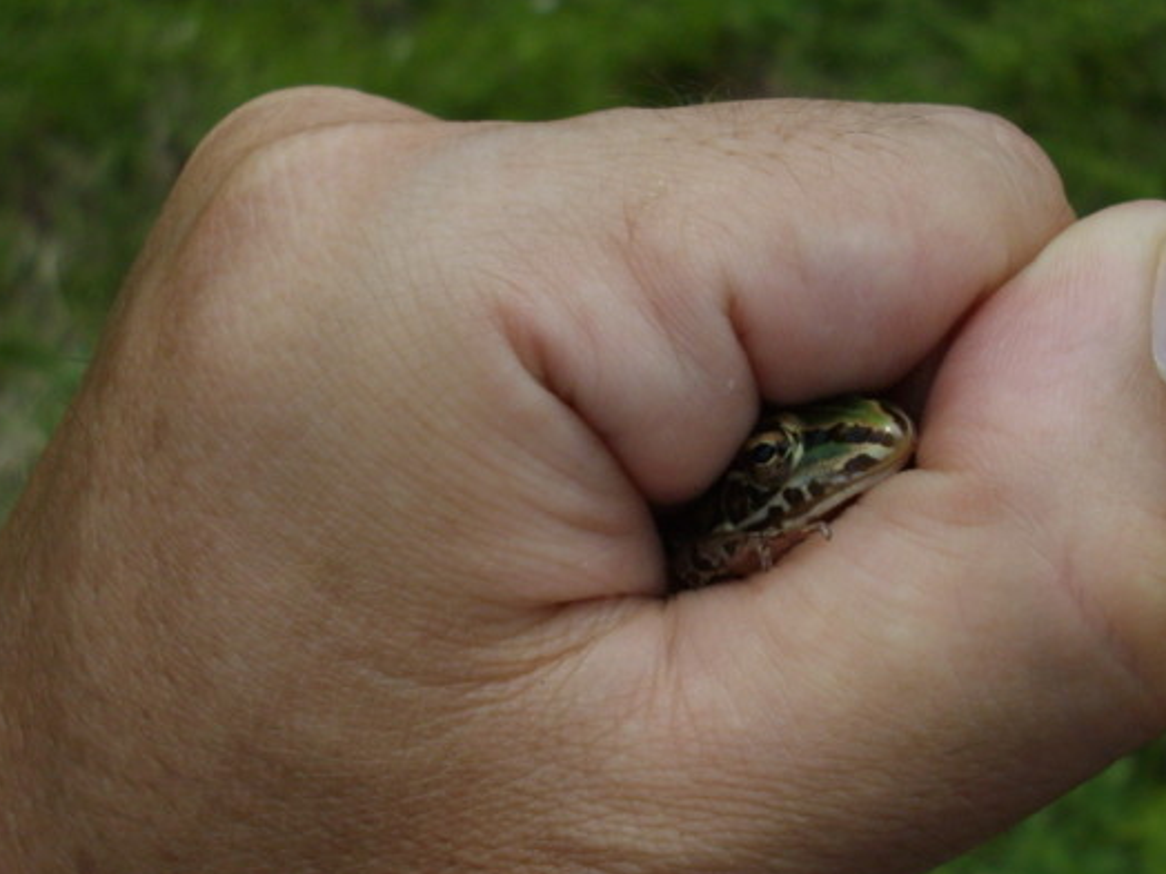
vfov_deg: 24.4
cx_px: 696
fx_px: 2021
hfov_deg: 32.1
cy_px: 491
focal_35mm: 60
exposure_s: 1/320
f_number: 5.6
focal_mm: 6.2
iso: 80
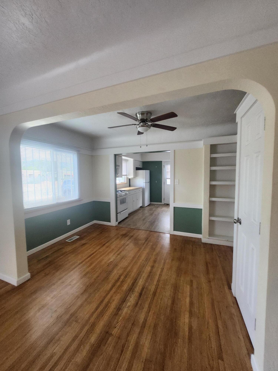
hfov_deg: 89.9
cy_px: 186
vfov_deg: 106.2
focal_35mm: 13
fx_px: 139
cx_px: 139
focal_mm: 1.74
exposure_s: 1/60
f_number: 2.2
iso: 320
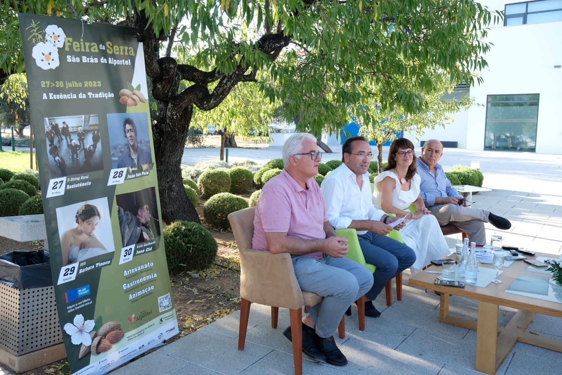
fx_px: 468
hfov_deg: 61.9
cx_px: 281
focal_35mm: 30
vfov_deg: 43.6
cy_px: 188
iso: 160
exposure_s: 1/58
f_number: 5.6
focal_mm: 20.2
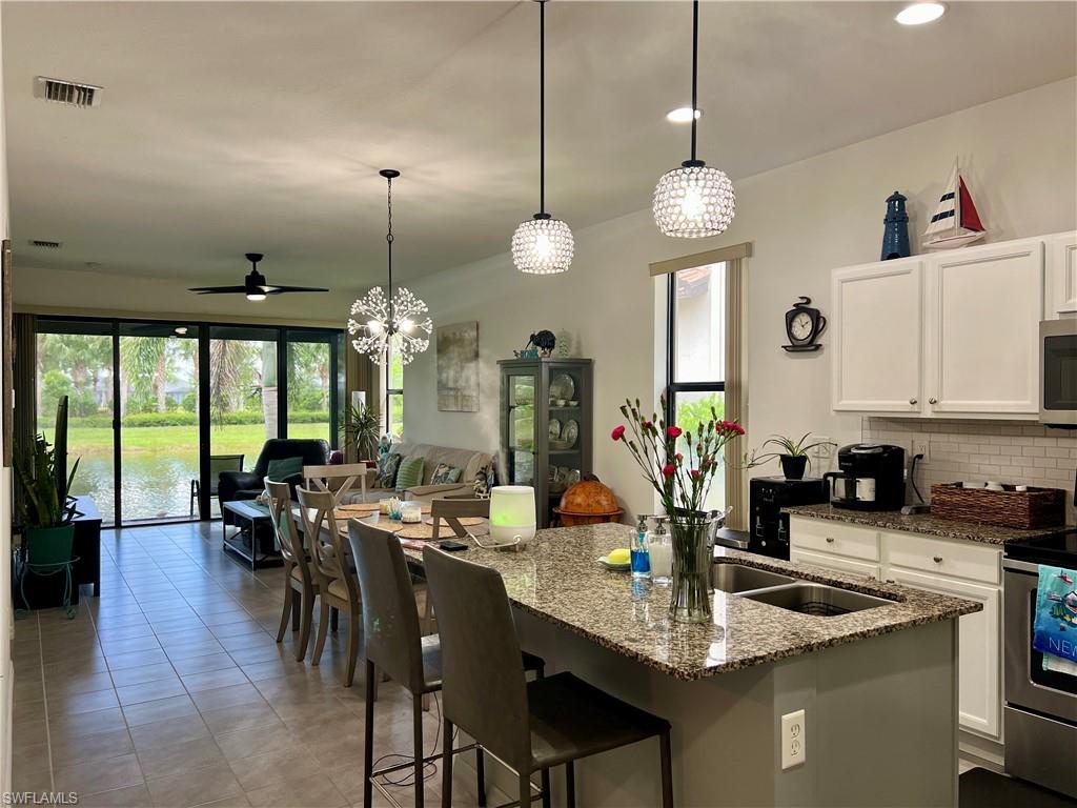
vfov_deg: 53.1
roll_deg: +0.2
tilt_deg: -0.9
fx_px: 809
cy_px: 404
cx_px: 538
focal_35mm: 26
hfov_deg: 67.3
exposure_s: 1/120
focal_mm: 5.7
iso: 125
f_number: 1.5
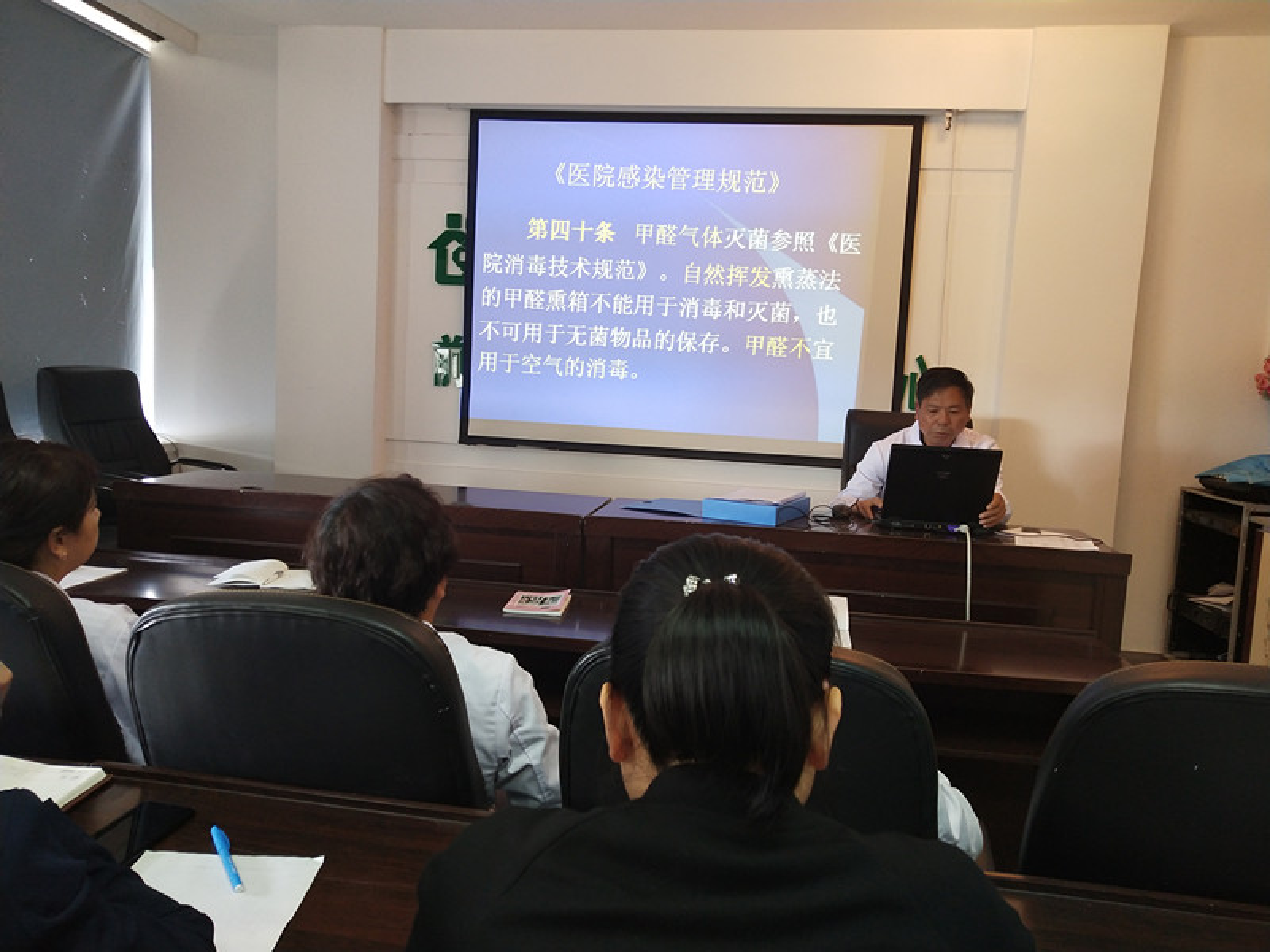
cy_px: 476
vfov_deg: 46.8
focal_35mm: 30
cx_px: 635
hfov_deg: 60.0
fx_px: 1101
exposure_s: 1/50
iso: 260
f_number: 1.8
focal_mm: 3.95
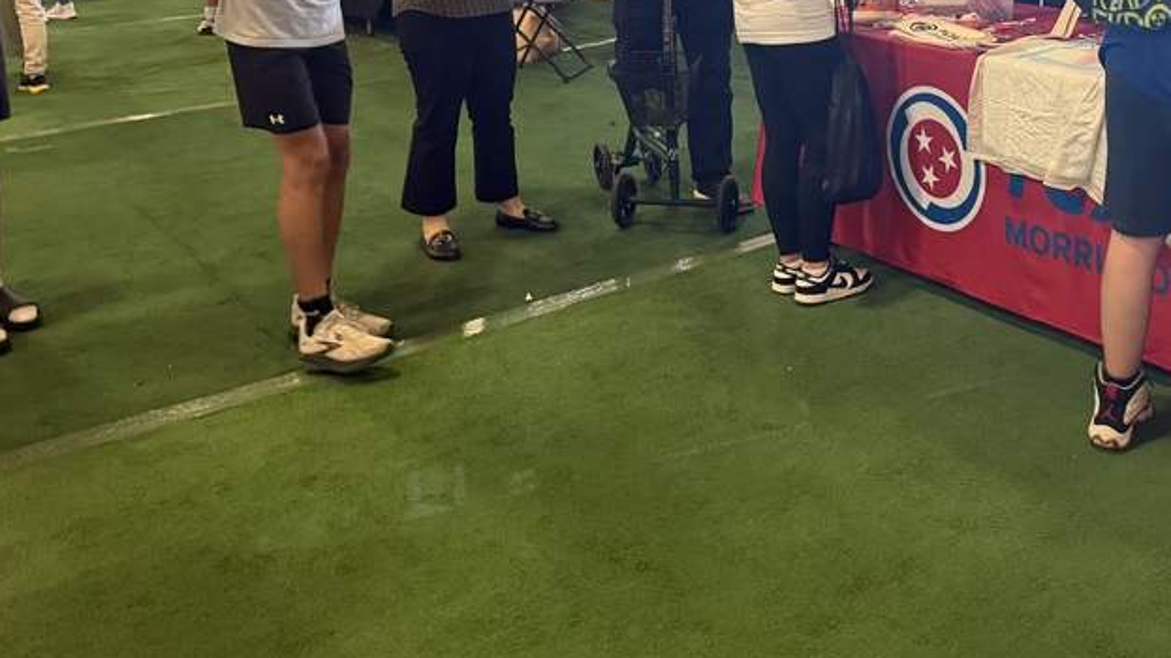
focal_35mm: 43
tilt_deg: -9.3
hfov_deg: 46.5
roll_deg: +2.5
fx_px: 1335
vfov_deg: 26.3
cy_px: 4
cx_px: 795
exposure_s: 1/60
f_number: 1.78
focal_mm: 6.76
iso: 400
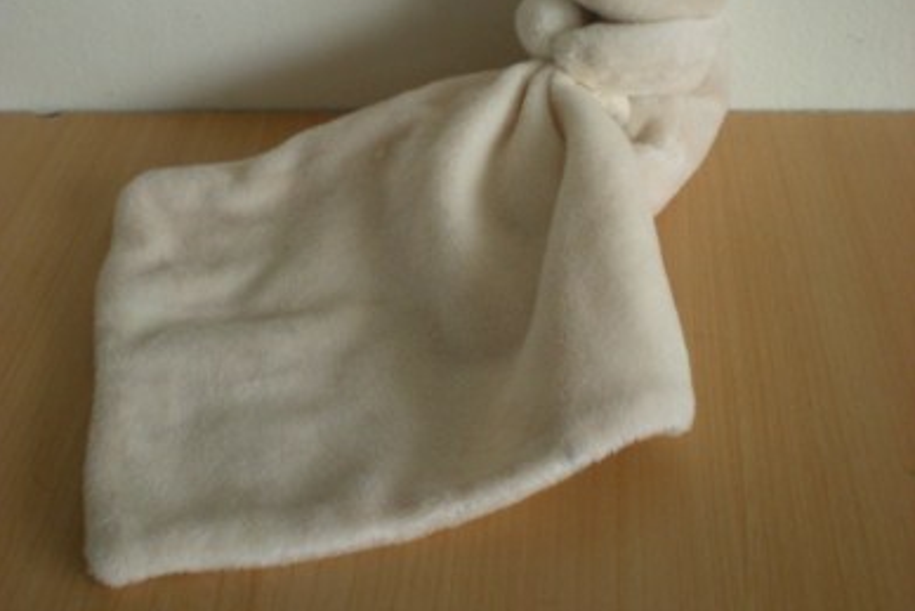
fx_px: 1348
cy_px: 132
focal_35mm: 53
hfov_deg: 37.5
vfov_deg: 25.2
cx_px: 458
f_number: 3.1
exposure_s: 1/60
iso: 198
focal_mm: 6.3
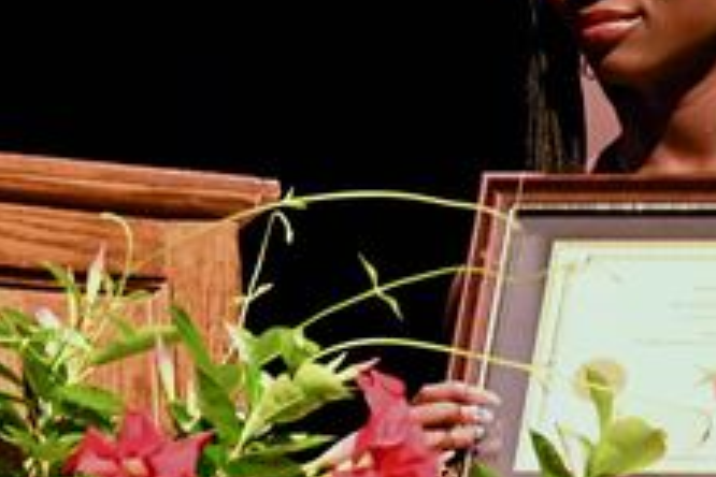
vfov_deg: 3.7
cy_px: 140
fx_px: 7438
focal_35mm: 374
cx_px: 487
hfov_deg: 5.5
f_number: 6.3
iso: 5600
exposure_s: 1/60
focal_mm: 104
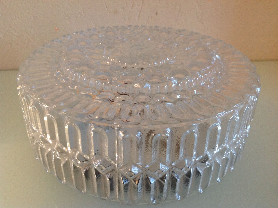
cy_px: 104
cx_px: 139
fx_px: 281
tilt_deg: -31.0
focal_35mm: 35
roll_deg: -1.1
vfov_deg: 40.6
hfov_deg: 52.7
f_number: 2.4
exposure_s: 1/17
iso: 200
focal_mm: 4.28
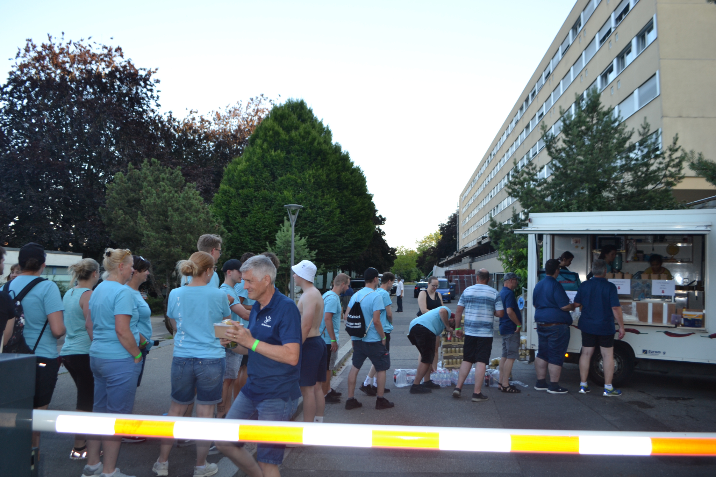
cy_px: 238
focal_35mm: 27
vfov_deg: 47.9
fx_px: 537
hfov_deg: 67.4
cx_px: 358
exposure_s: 1/125
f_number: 4
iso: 140
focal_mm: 18
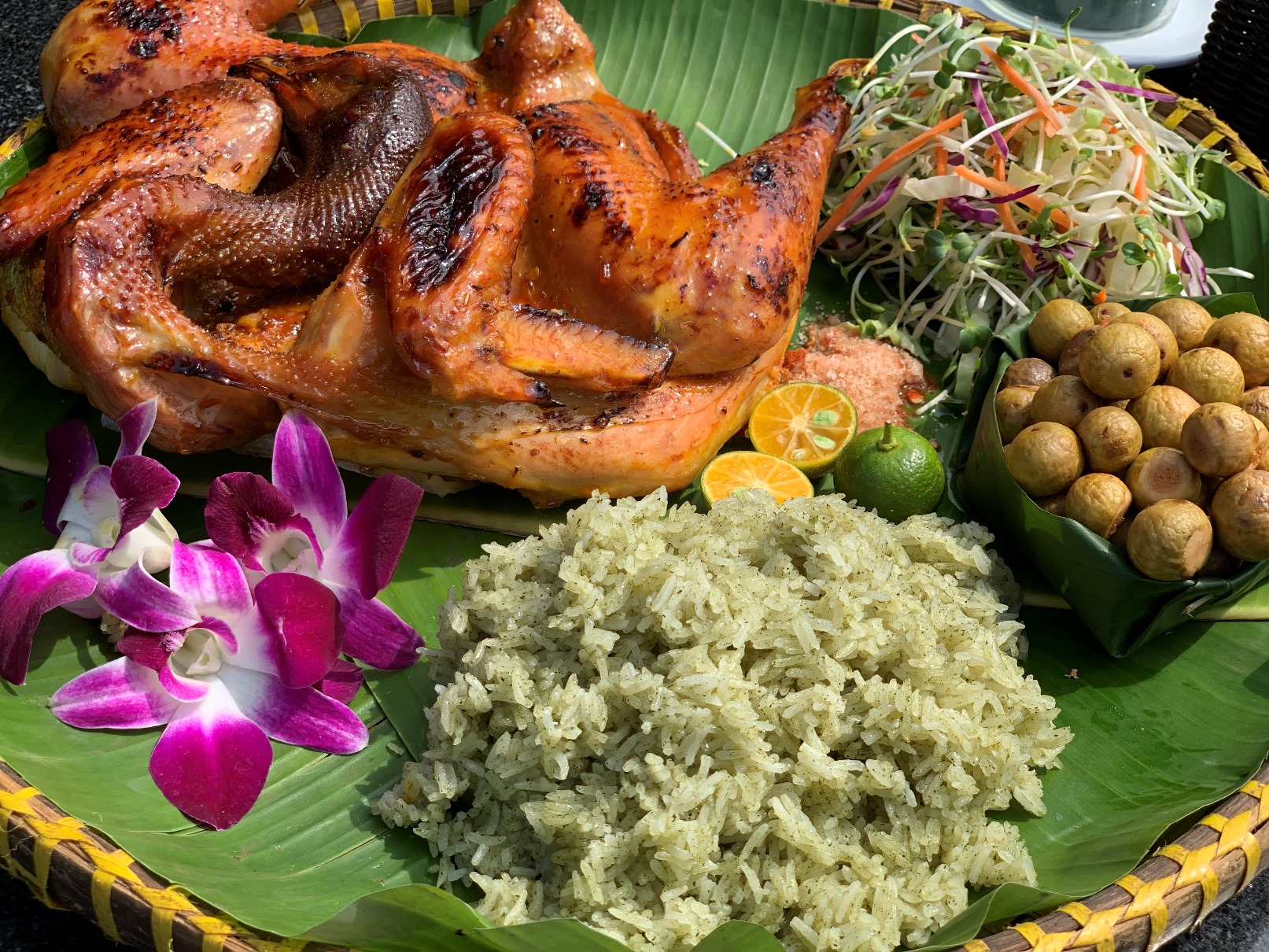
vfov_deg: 28.0
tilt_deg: -43.8
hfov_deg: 36.8
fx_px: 1906
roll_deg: -5.0
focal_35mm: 52
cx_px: 634
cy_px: 476
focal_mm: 6
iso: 16
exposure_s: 1/484
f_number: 2.4
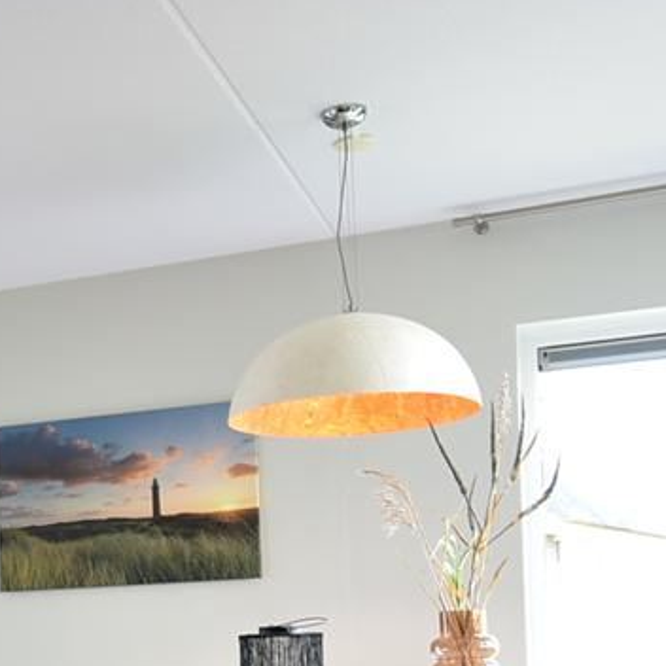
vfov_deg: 28.2
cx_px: -89
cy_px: 628
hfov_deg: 26.8
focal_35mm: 58
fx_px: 1262
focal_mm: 10
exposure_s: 1/6
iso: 100
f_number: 4.5
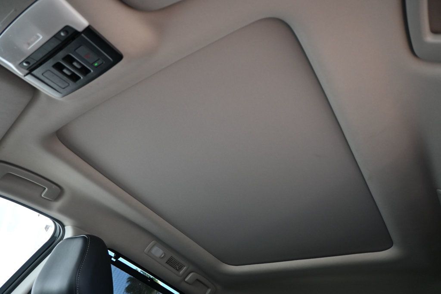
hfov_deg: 73.8
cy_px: 147
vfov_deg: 53.1
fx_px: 294
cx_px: 220
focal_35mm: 24
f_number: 3.5
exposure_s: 1/250
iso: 400
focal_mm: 16
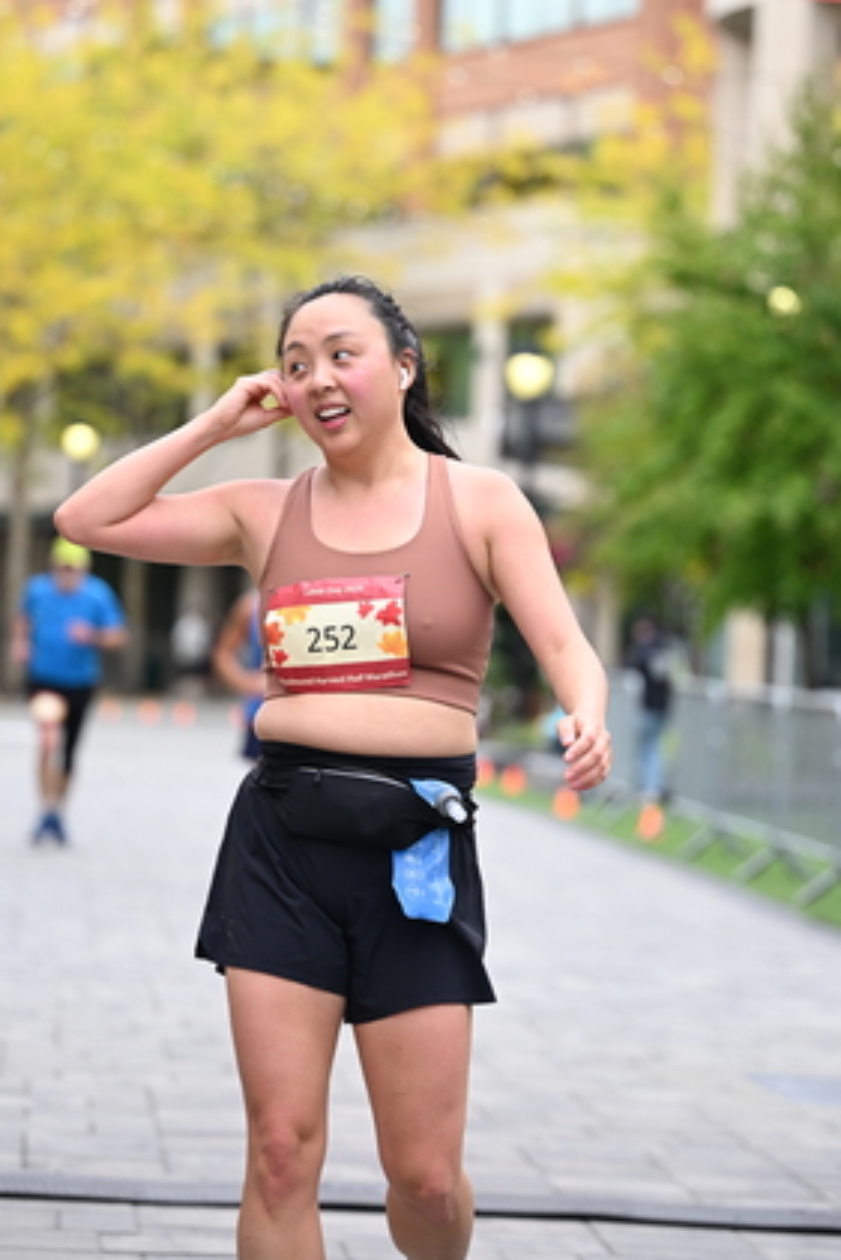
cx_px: 477
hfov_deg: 10.4
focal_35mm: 132
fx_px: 4621
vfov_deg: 15.5
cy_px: 554
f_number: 2.8
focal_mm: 101
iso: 640
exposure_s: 1/1600
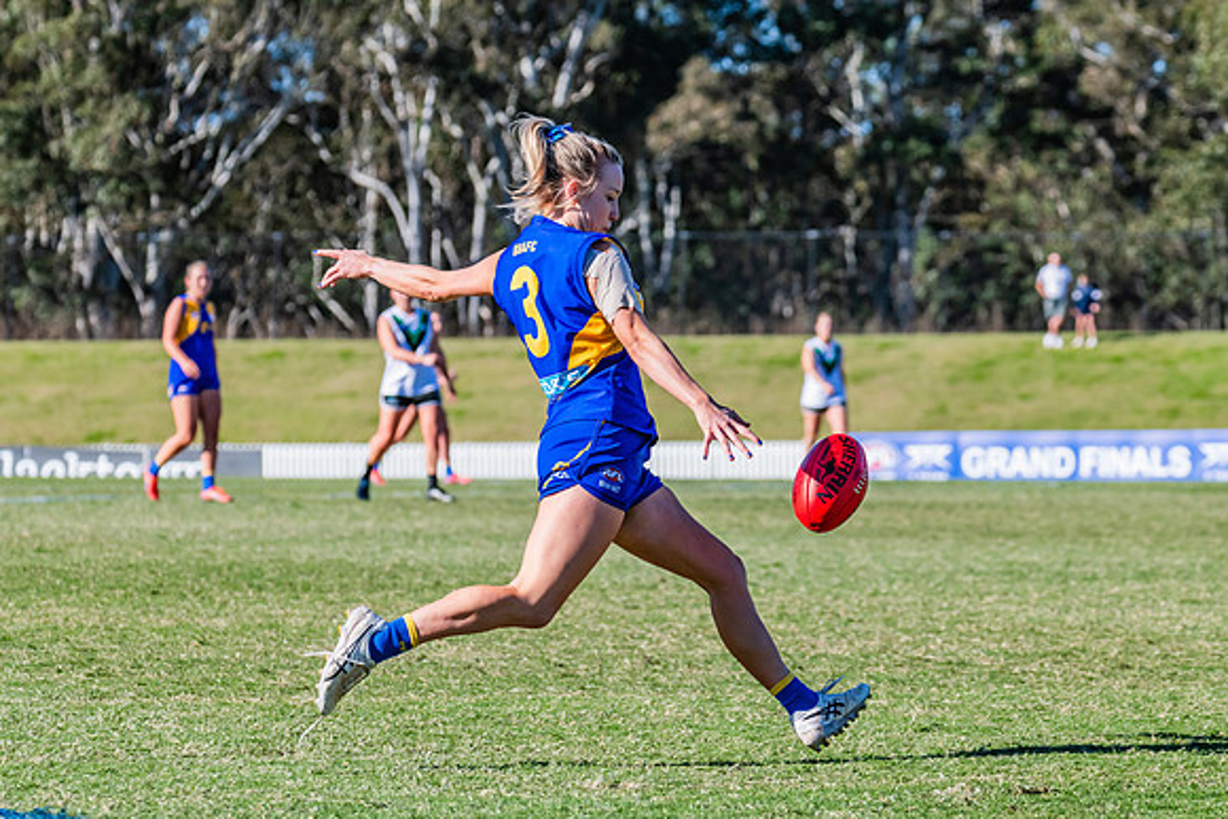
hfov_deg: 9.3
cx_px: 626
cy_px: 418
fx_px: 7585
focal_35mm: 222
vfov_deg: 6.2
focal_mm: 210
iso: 640
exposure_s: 1/1250
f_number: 9
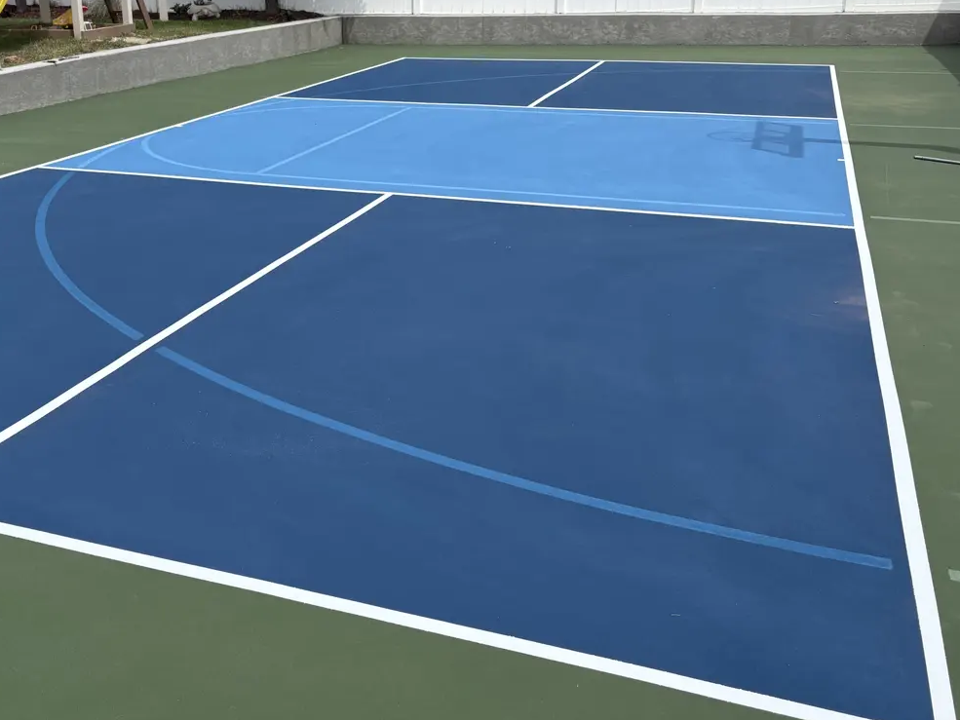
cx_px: 376
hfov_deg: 48.6
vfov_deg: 37.4
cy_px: 258
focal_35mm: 38
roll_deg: +0.8
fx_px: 1054
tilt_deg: -15.4
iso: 50
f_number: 1.6
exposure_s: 1/3279
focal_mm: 5.96
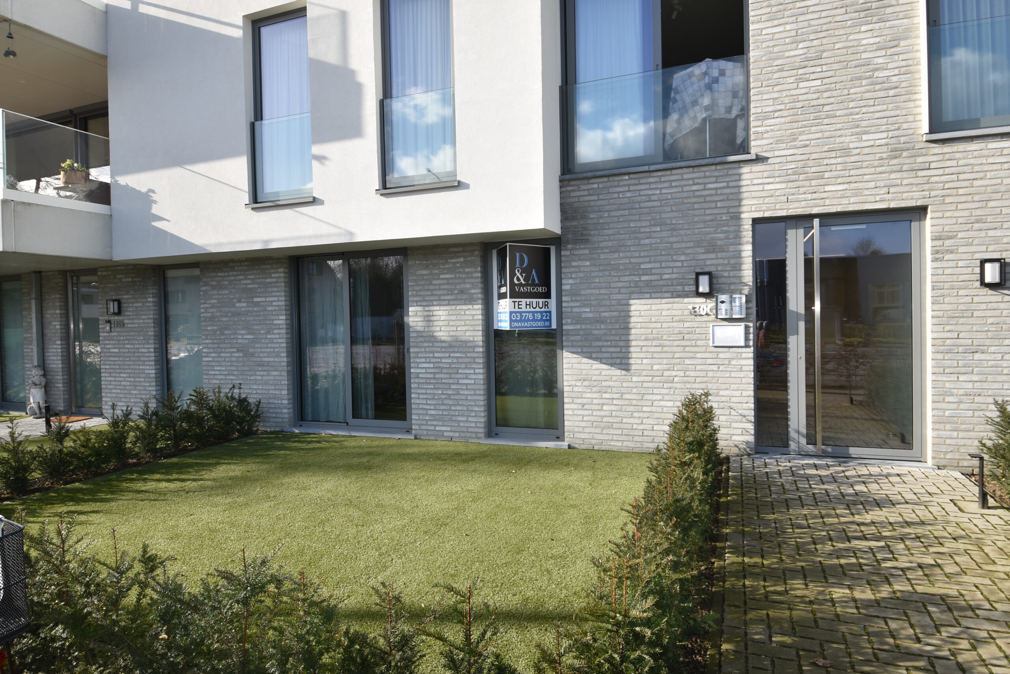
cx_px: 505
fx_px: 589
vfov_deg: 59.5
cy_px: 337
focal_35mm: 21
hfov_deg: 81.2
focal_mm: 14
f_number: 7.1
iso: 100
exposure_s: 1/200
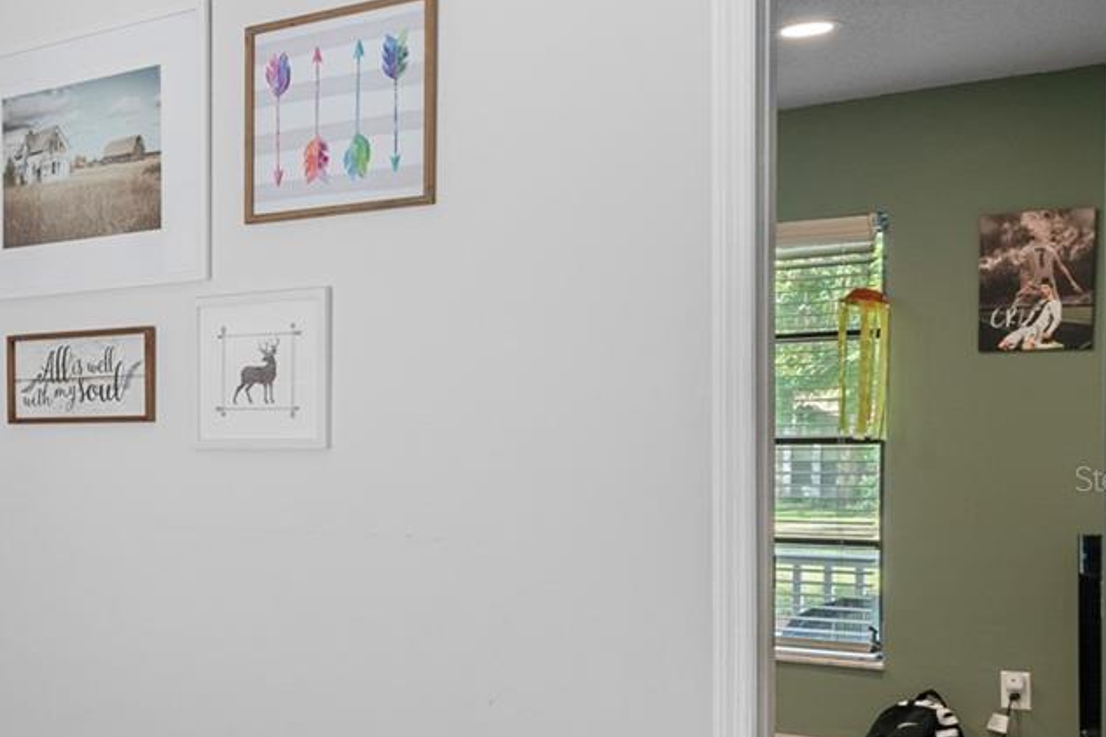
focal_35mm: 49
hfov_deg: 33.8
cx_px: -168
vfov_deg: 27.3
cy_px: 479
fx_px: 1513
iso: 320
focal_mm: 13
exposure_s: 1/5
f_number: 8
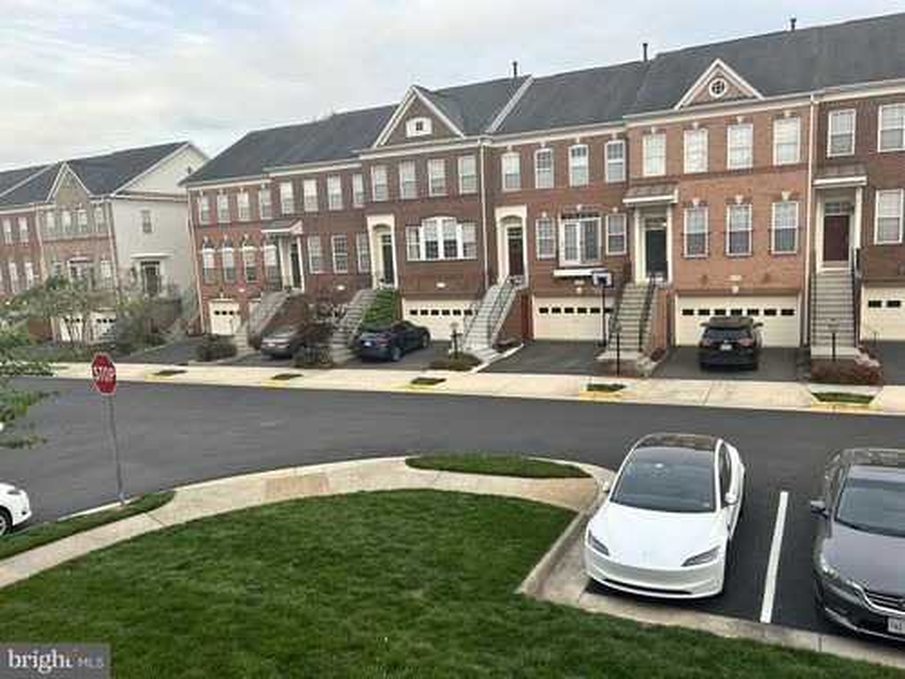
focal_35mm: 26
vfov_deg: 53.1
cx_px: 452
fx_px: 680
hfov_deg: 67.3
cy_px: 340
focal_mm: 5.7
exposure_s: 1/461
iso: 50
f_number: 1.5
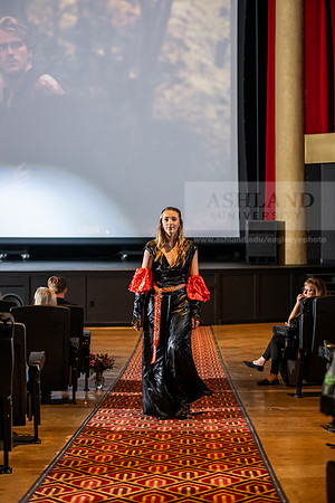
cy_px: 252
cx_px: 168
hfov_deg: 17.1
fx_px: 1117
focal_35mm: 80
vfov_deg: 25.4
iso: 2500
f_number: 3.2
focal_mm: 80
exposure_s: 1/200
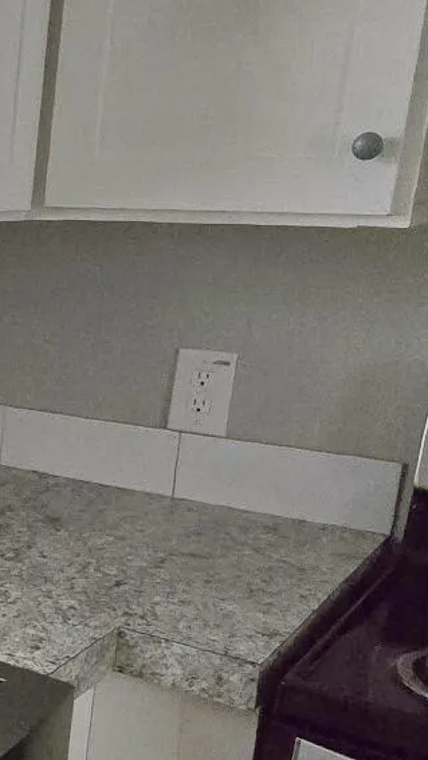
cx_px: -358
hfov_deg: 18.4
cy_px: 512
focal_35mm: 50
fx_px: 1009
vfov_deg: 40.8
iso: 1000
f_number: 2.2
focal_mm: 2.2
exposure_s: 1/60.2
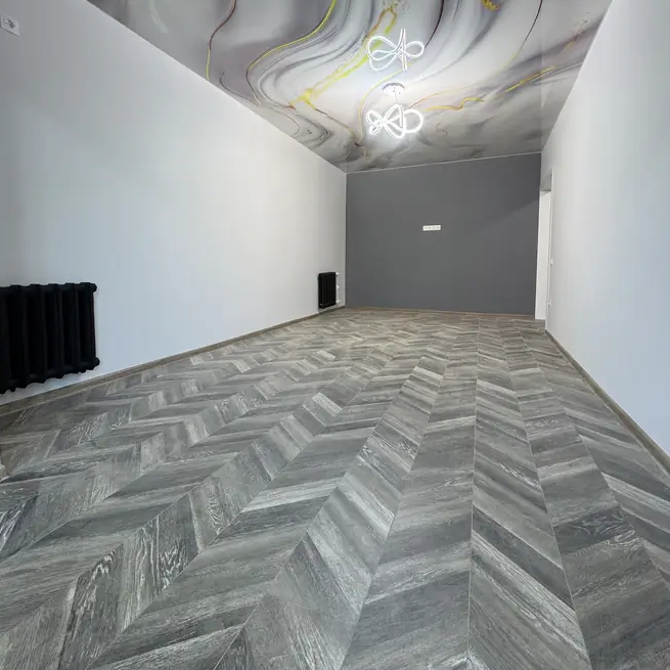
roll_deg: -0.3
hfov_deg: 84.0
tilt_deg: -4.2
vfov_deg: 83.5
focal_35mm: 17
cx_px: 338
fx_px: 372
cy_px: 288
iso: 125
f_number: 2.2
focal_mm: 2.22
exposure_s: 1/100
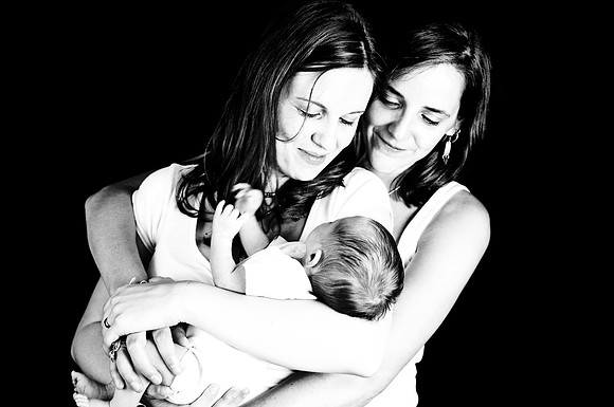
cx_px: 307
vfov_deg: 31.8
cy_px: 204
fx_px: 715
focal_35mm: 42
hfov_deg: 46.5
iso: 200
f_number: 2.8
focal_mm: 28
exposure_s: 1/60
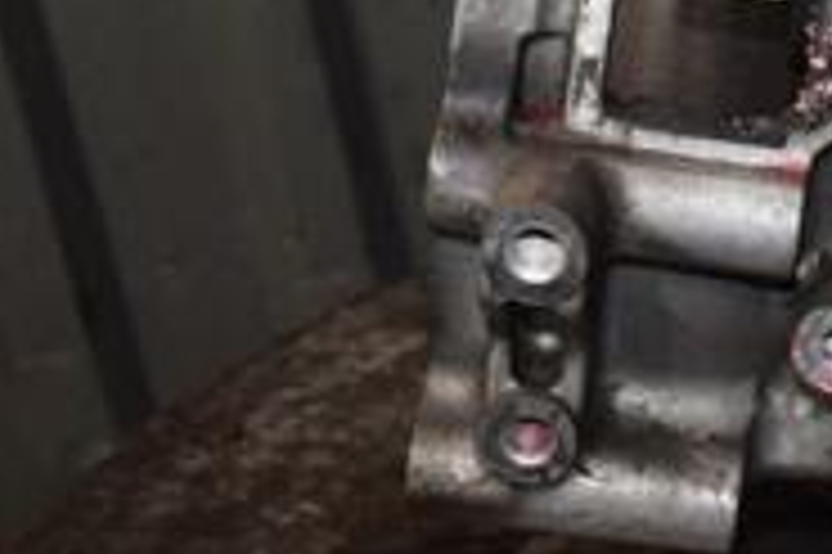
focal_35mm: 117
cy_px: -45
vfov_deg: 11.5
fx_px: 2702
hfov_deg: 16.6
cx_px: 1057
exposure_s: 1/60
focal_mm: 24
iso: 800
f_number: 5
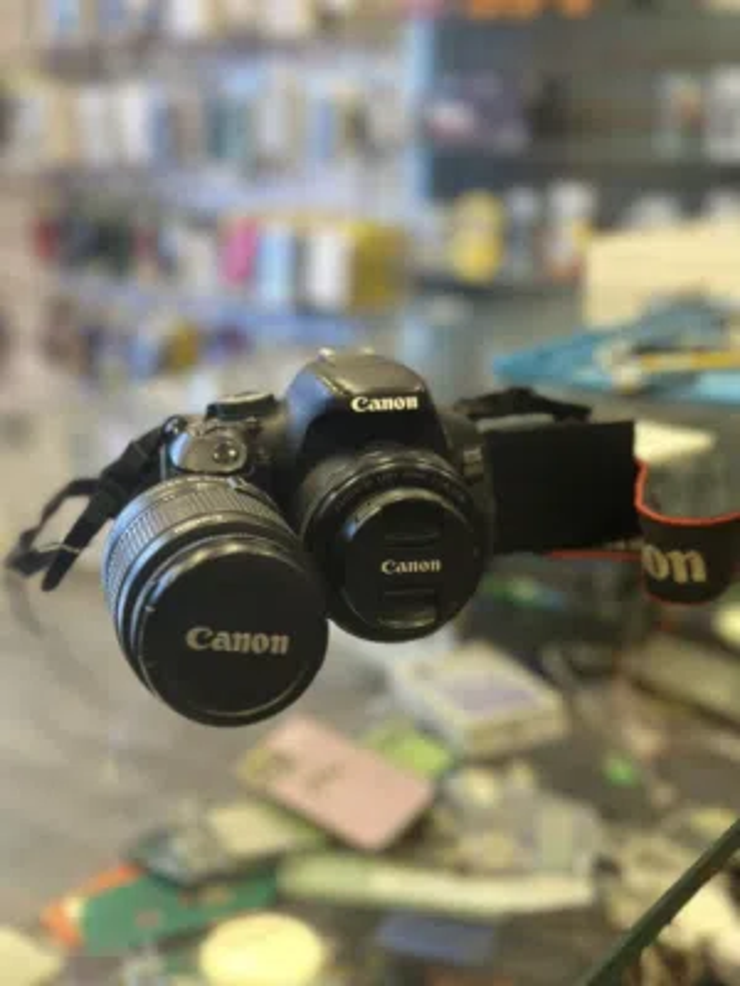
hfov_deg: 30.3
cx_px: 370
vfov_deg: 39.7
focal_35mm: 48
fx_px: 1368
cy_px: 493
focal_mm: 6.86
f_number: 1.78
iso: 100
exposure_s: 1/100
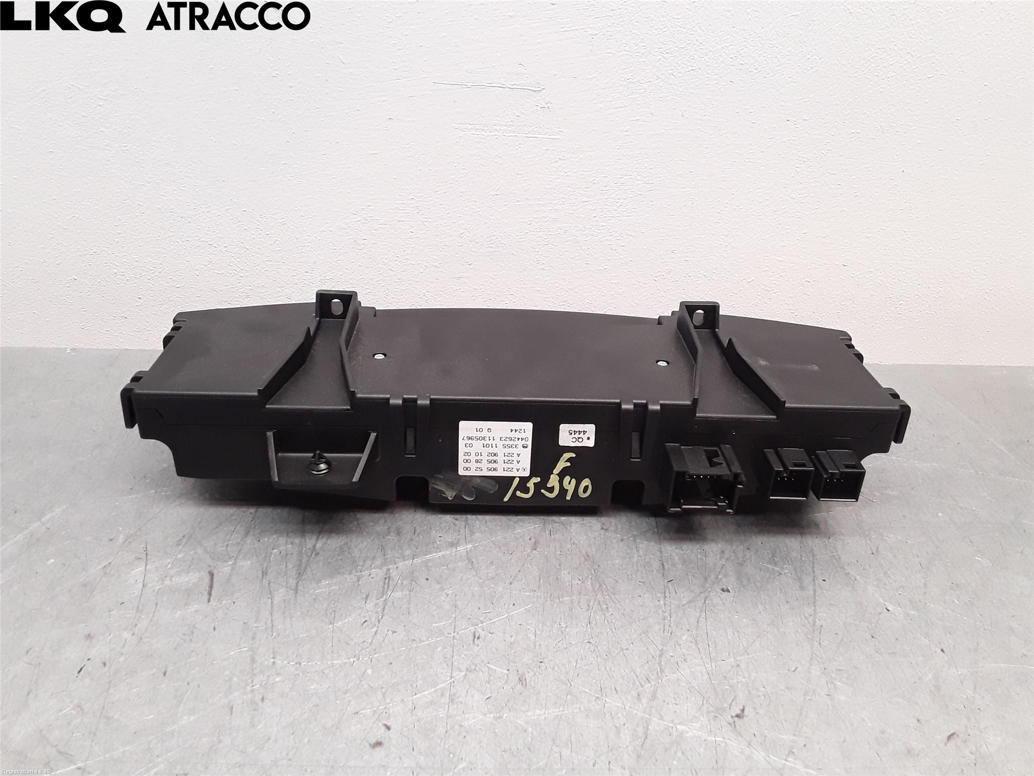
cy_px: 388
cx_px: 517
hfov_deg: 63.4
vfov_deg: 49.7
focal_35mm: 28
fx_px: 836
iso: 100
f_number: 1.9
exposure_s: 1/100
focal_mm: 2.91
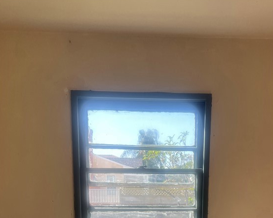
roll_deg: +0.8
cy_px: 247
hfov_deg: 39.4
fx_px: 380
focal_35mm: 47
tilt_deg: -6.6
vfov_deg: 28.7
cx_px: 160
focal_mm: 5.7
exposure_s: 1/502
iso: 50
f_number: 1.5
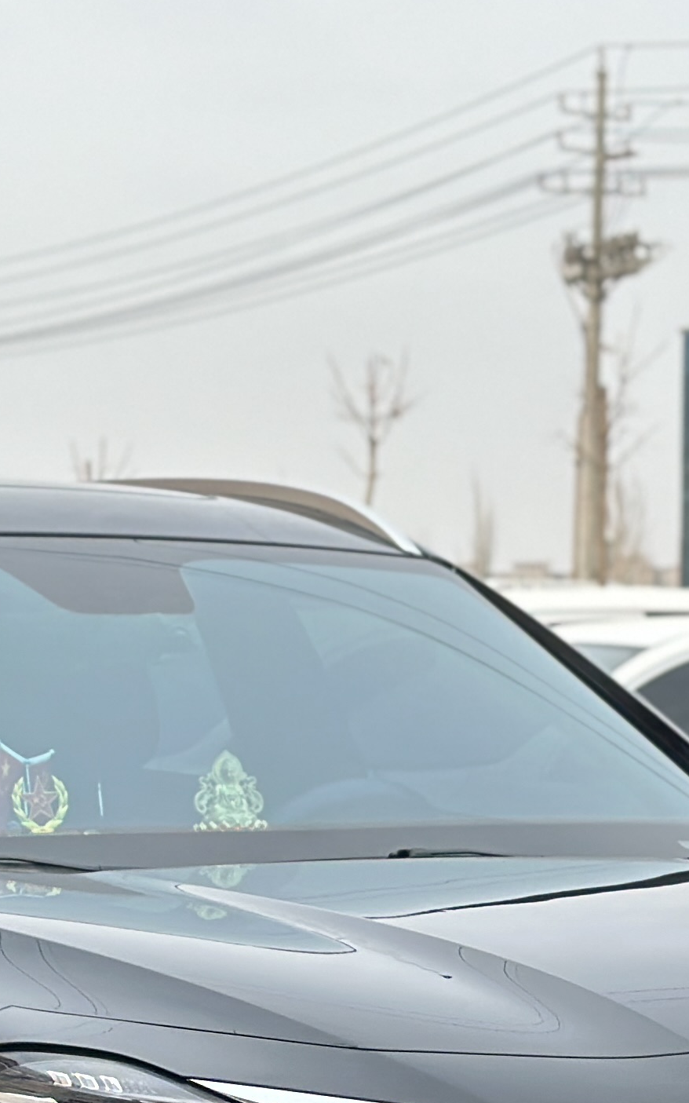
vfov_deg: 14.1
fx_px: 4387
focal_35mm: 146
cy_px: 1140
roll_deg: +0.0
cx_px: 315
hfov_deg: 9.0
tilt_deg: -6.2
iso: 80
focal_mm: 6.86
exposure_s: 1/1721
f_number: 1.78
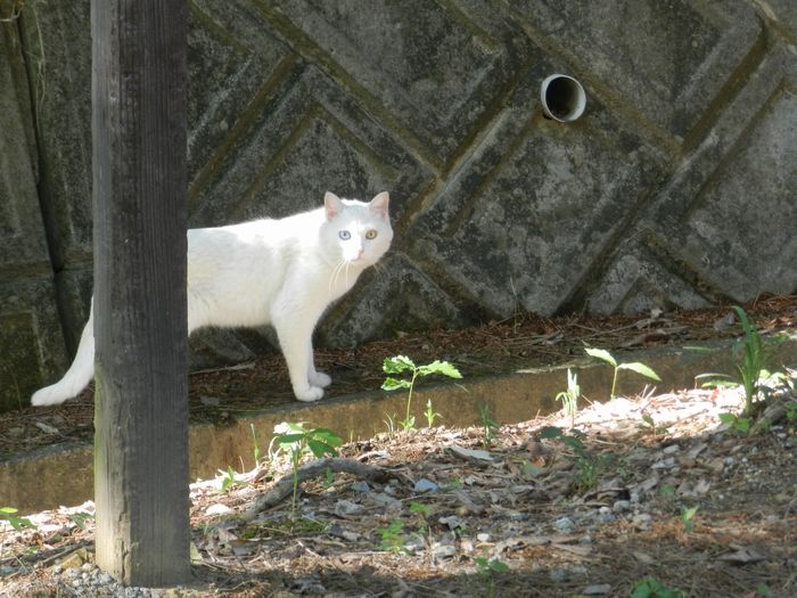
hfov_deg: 12.3
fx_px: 3684
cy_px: 299
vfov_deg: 9.3
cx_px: 398
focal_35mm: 160
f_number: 5.3
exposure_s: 1/40
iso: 400
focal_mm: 28.4
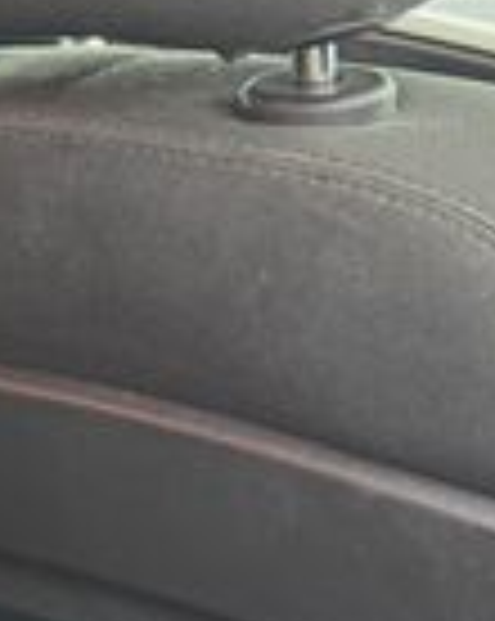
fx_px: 2001
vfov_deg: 17.6
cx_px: -418
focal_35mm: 109
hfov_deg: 12.7
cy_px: 364
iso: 100
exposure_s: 1/127
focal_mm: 6.76
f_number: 1.78
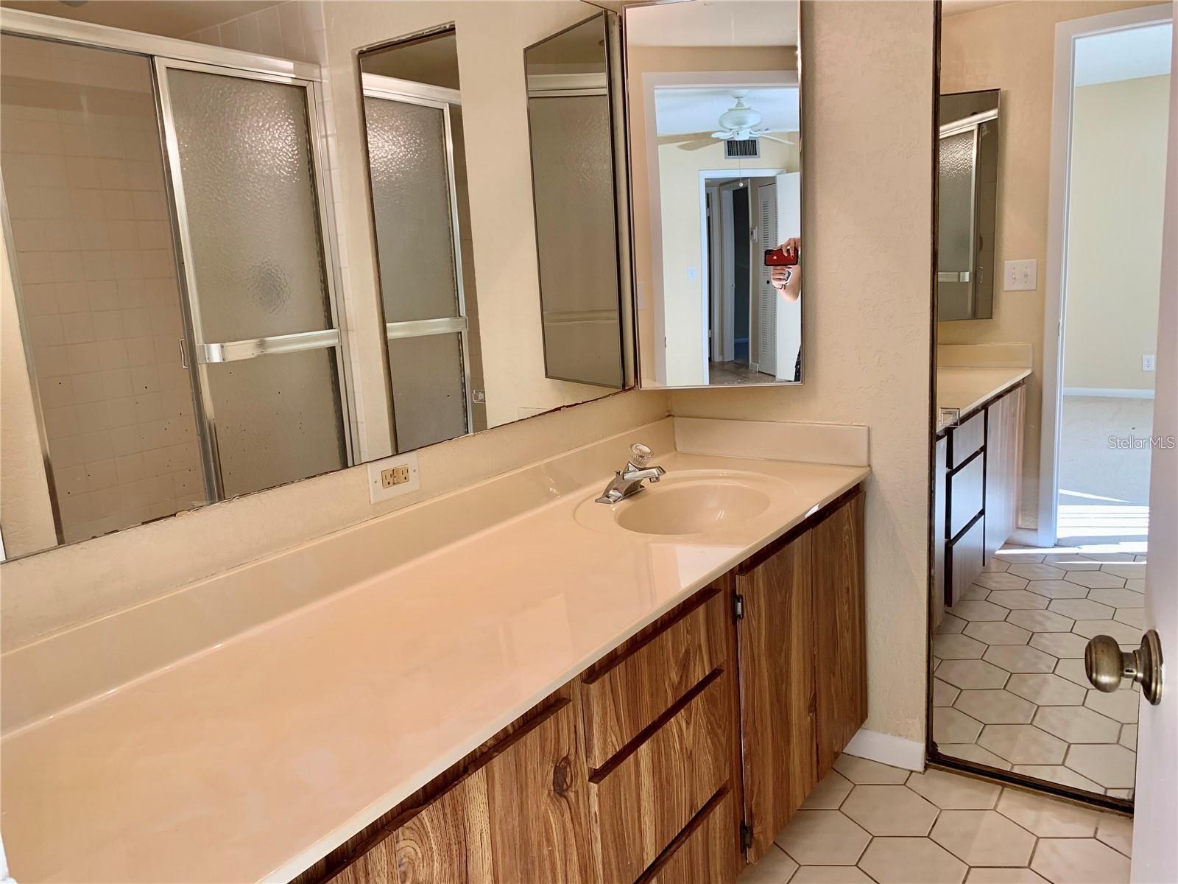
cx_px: 589
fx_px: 885
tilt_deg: -11.5
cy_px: 442
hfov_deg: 67.3
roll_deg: +4.0
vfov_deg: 53.1
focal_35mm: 26
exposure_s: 1/120
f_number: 1.8
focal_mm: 4.25
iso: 64
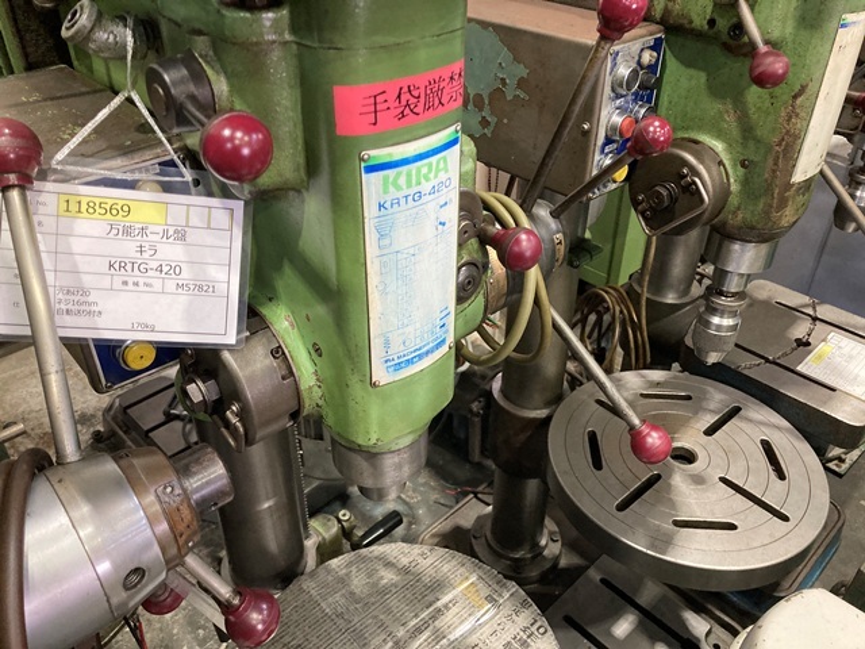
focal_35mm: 28
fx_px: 700
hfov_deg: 63.4
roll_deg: -0.4
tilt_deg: -36.2
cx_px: 432
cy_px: 324
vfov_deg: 49.7
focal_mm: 3.99
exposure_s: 1/60
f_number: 1.8
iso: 250
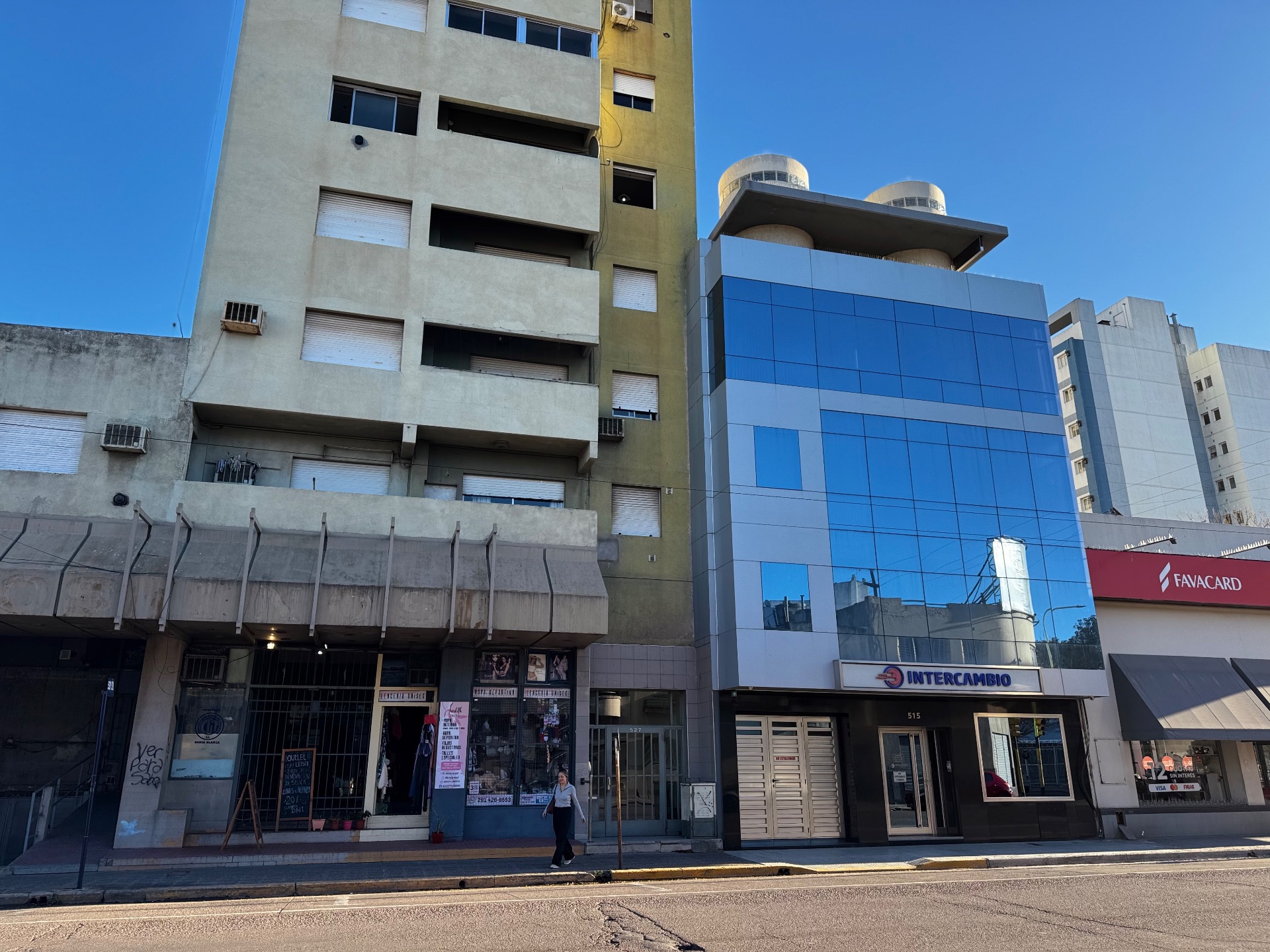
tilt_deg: +18.6
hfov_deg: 71.6
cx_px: 635
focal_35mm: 24
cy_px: 476
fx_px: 881
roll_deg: +0.9
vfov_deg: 56.8
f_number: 1.78
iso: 80
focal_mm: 6.76
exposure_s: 1/1193
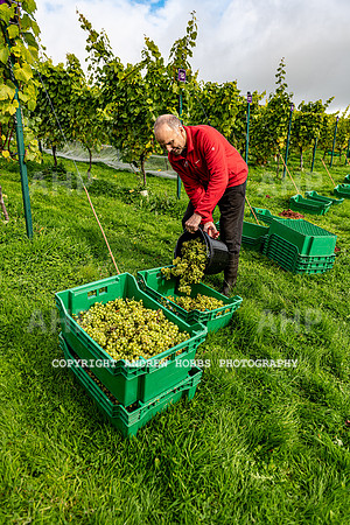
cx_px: 175
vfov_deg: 73.7
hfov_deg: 53.1
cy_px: 262
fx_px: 350
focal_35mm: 24
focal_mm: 24
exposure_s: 1/640
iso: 125
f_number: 4.5
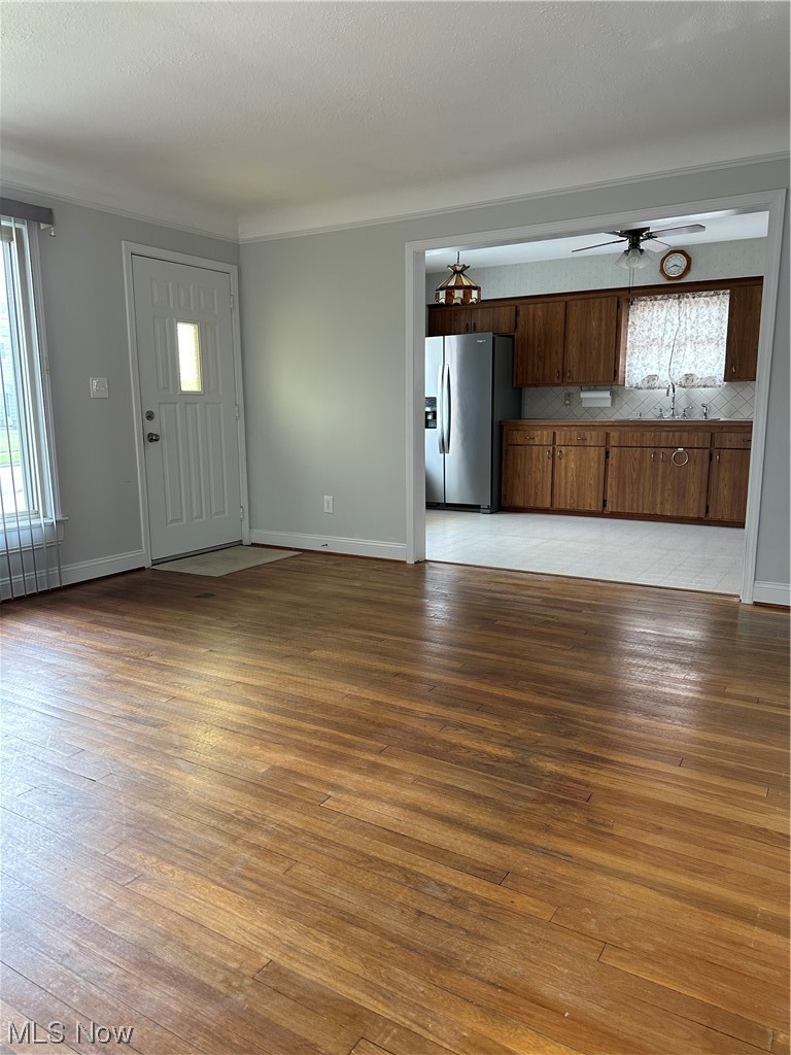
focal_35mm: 24
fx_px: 731
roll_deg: +0.6
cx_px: 396
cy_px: 528
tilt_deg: -10.0
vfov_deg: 71.6
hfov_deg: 56.8
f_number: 1.78
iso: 160
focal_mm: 6.86
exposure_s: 1/121
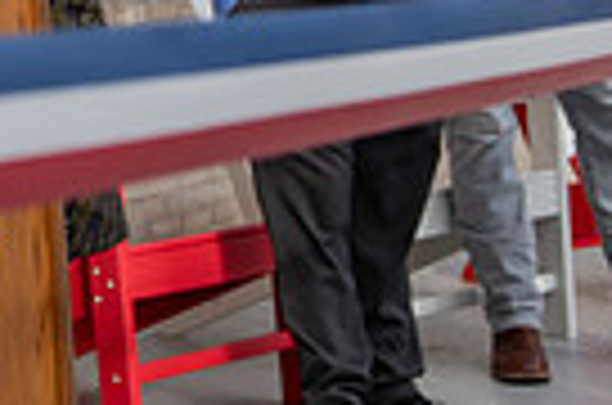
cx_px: -374
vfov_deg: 8.7
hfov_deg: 12.5
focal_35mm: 154
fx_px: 2612
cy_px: -137
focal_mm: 36
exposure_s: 1/500
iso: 160
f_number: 3.5
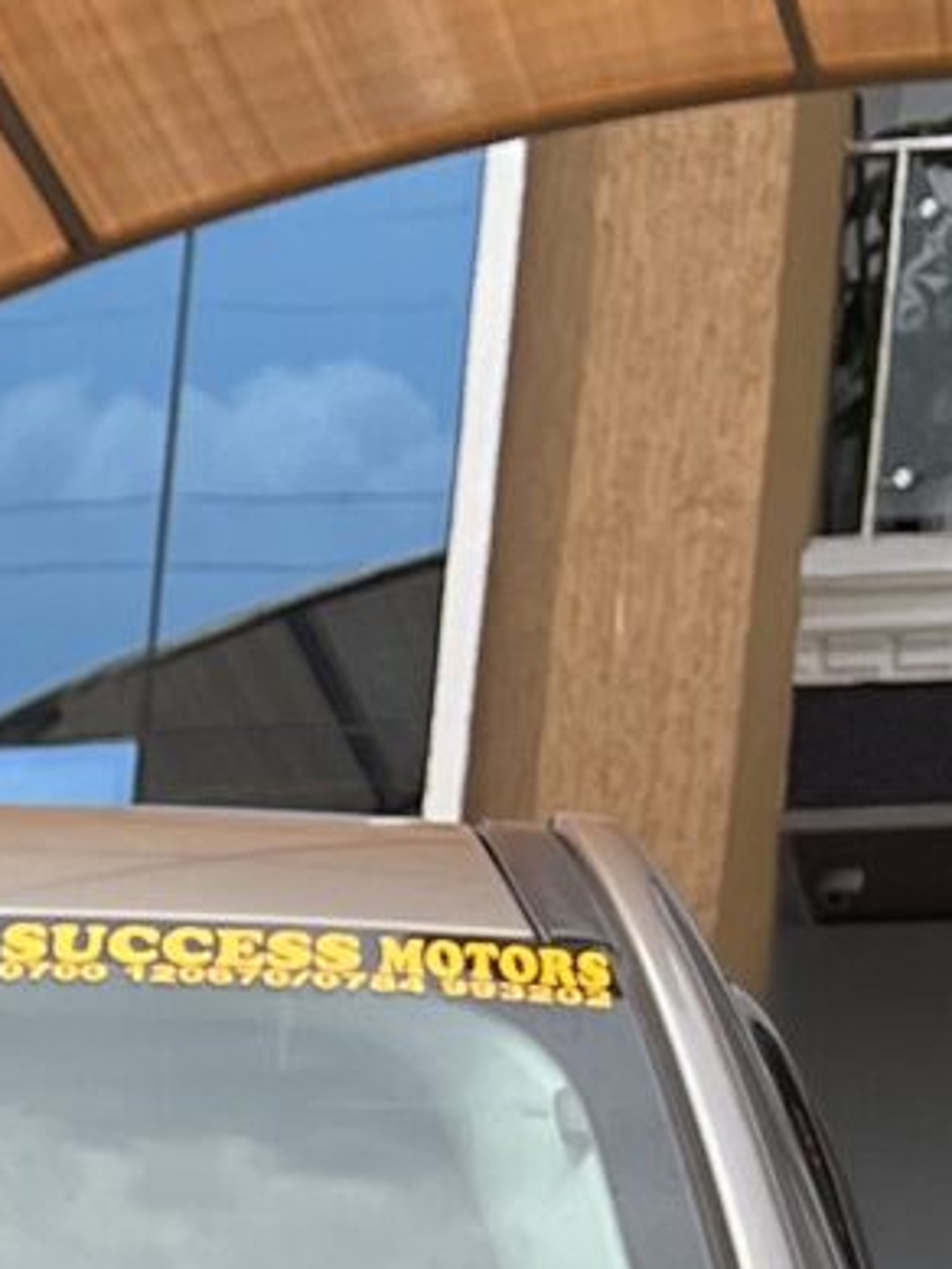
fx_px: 6267
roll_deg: -0.5
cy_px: 2714
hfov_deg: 7.4
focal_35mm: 171
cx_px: -2119
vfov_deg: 10.4
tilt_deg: -7.7
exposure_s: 1/4149
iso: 50
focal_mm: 5.1
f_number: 1.6
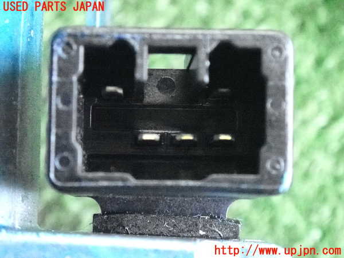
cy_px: 129
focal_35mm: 100
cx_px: 172
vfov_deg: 14.8
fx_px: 994
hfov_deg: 19.6
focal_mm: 18
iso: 12800
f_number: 4.9
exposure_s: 1/80
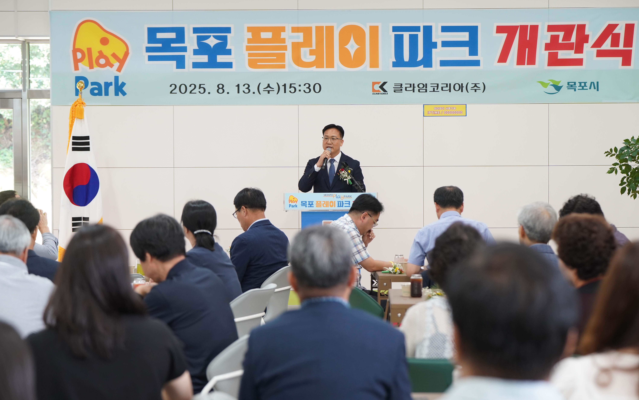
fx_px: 1585
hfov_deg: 22.8
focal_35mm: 91
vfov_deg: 14.4
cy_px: 200
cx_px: 319
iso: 1600
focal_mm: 89
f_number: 4
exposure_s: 1/160
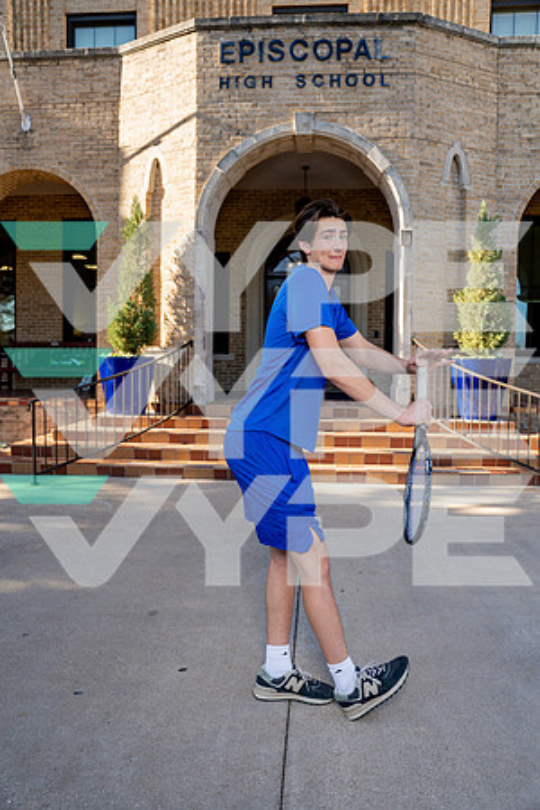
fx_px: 630
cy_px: 405
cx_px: 270
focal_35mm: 28
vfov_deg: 65.5
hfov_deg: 46.4
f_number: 4
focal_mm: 28
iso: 100
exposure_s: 1/250
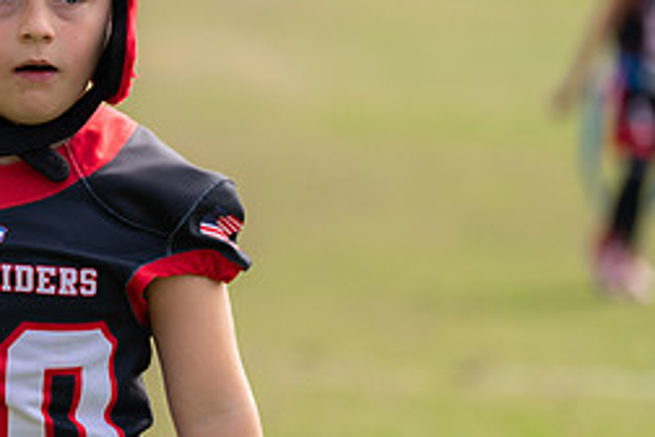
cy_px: 165
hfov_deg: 6.8
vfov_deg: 4.5
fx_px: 5531
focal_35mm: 304
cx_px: -21
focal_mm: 132
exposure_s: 1/1600
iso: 100
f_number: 2.8
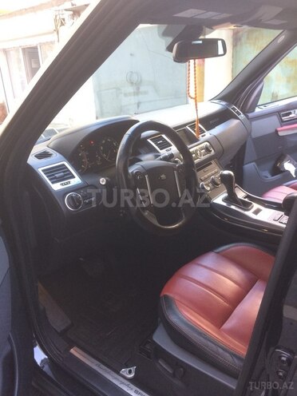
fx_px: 332
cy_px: 198
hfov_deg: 48.2
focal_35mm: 29
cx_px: 148
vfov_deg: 61.7
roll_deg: +4.0
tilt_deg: -22.6
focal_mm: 4.15
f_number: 2.2
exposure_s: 1/33
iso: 50
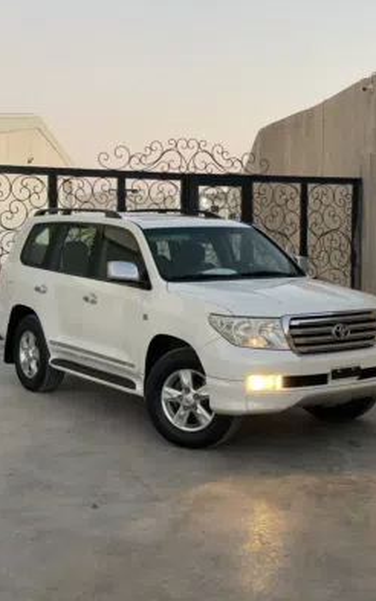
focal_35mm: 56
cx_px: 202
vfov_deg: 36.3
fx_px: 919
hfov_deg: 23.1
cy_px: 299
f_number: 2
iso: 250
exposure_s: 1/112
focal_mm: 6
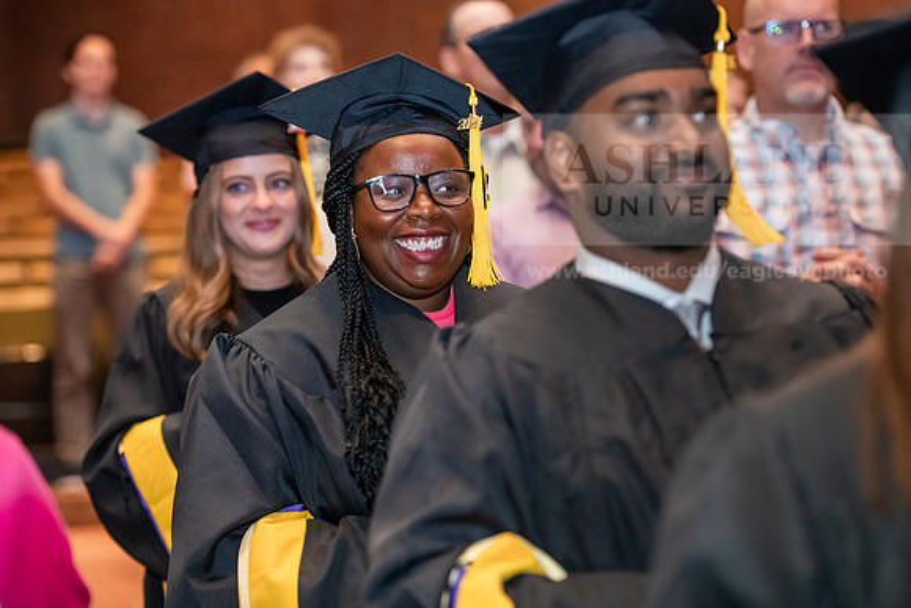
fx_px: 2936
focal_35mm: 116
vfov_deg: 11.8
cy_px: 304
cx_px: 456
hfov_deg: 17.6
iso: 3200
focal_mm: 116
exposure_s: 1/200
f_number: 3.2
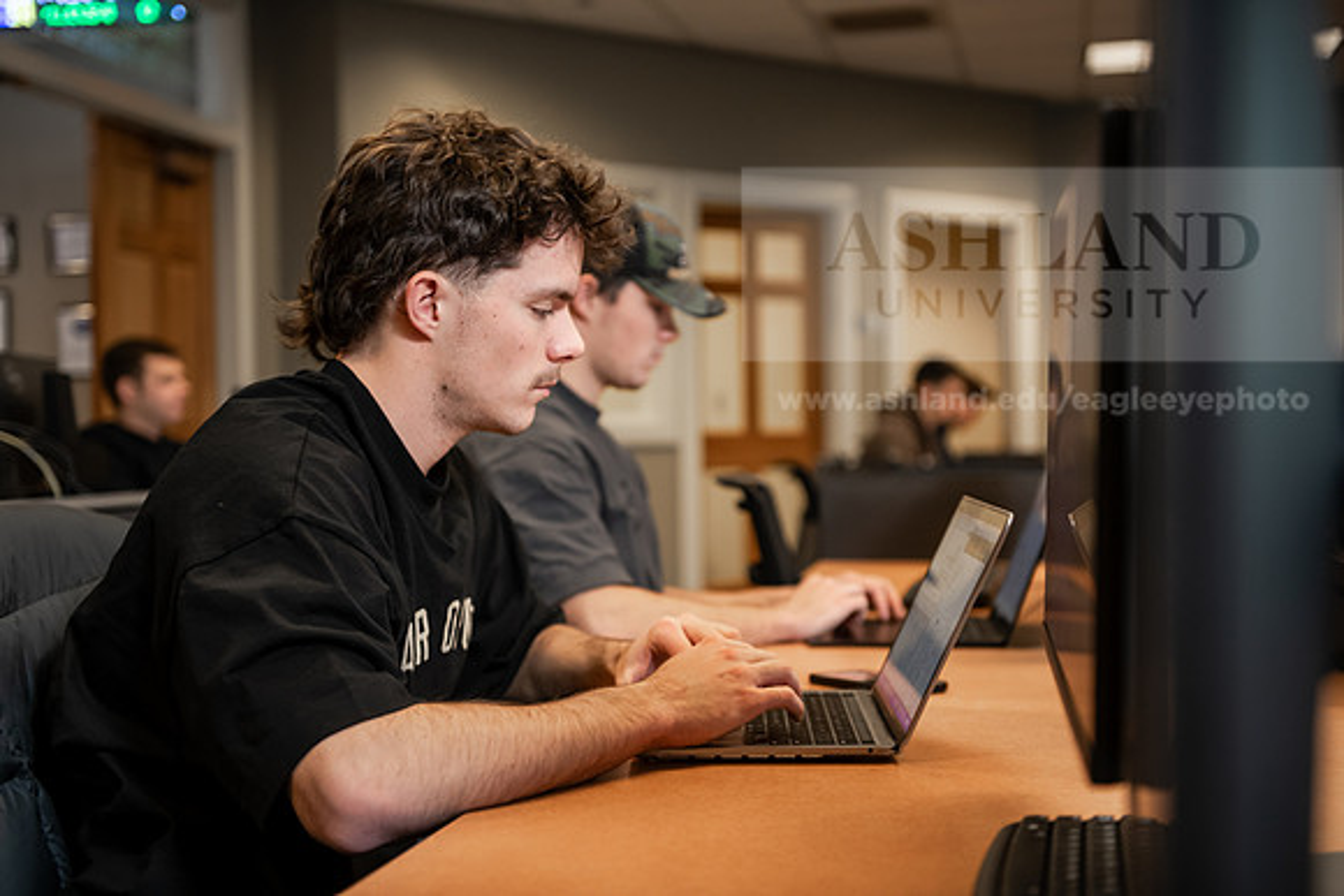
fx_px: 1867
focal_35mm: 50
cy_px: 448
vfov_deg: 27.0
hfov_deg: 39.6
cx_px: 672
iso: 640
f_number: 2.8
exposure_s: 1/125
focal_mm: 50
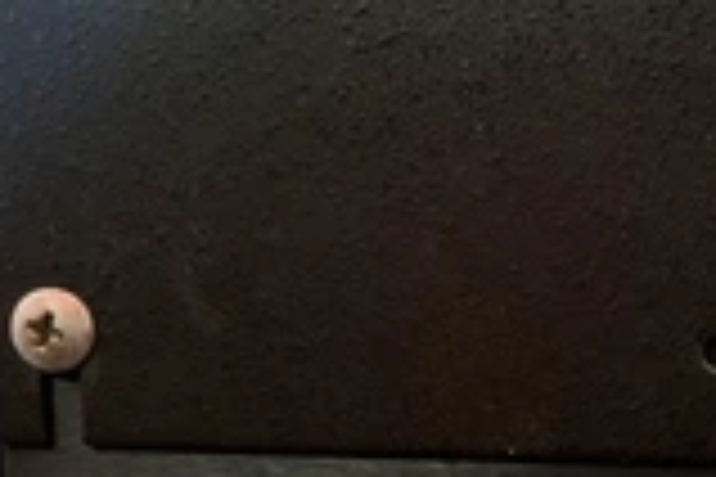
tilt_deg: -7.9
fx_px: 1352
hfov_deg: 26.1
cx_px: 887
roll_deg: -1.0
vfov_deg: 19.4
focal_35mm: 68
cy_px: 495
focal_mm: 5.1
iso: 500
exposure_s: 1/50
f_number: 1.6
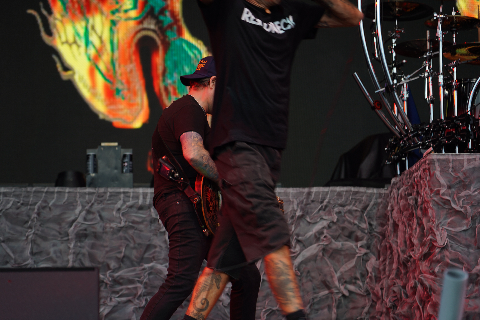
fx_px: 1400
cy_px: 160
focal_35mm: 105
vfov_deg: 13.0
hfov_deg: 19.5
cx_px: 240
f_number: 4
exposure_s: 1/125
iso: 125
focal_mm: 105
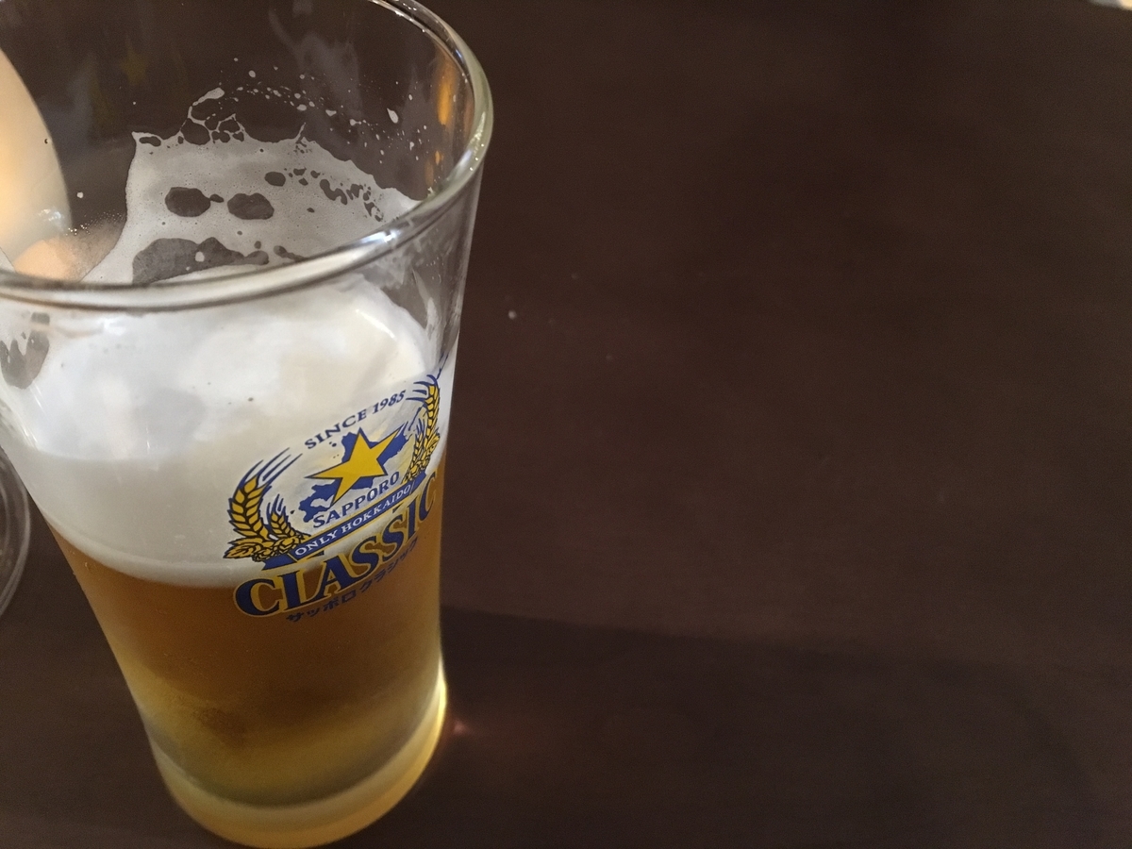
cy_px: 424
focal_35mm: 29
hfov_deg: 61.7
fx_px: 948
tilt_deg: -49.9
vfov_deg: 48.2
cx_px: 566
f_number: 2.2
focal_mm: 4.15
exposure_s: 1/15
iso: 250
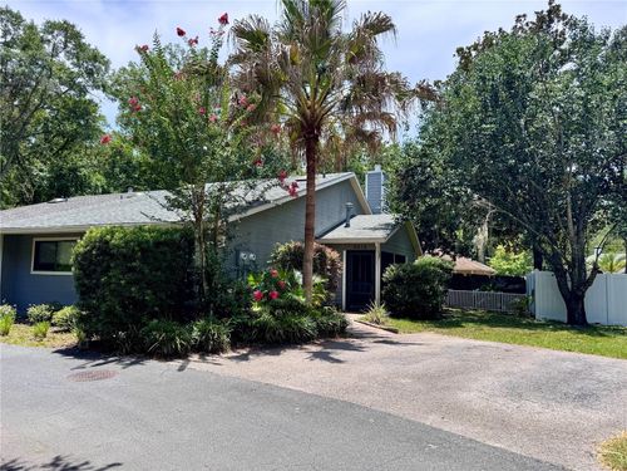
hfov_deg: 71.6
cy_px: 236
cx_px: 314
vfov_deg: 56.8
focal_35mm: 24
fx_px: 435
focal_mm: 6.76
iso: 80
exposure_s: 1/2331
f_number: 1.78
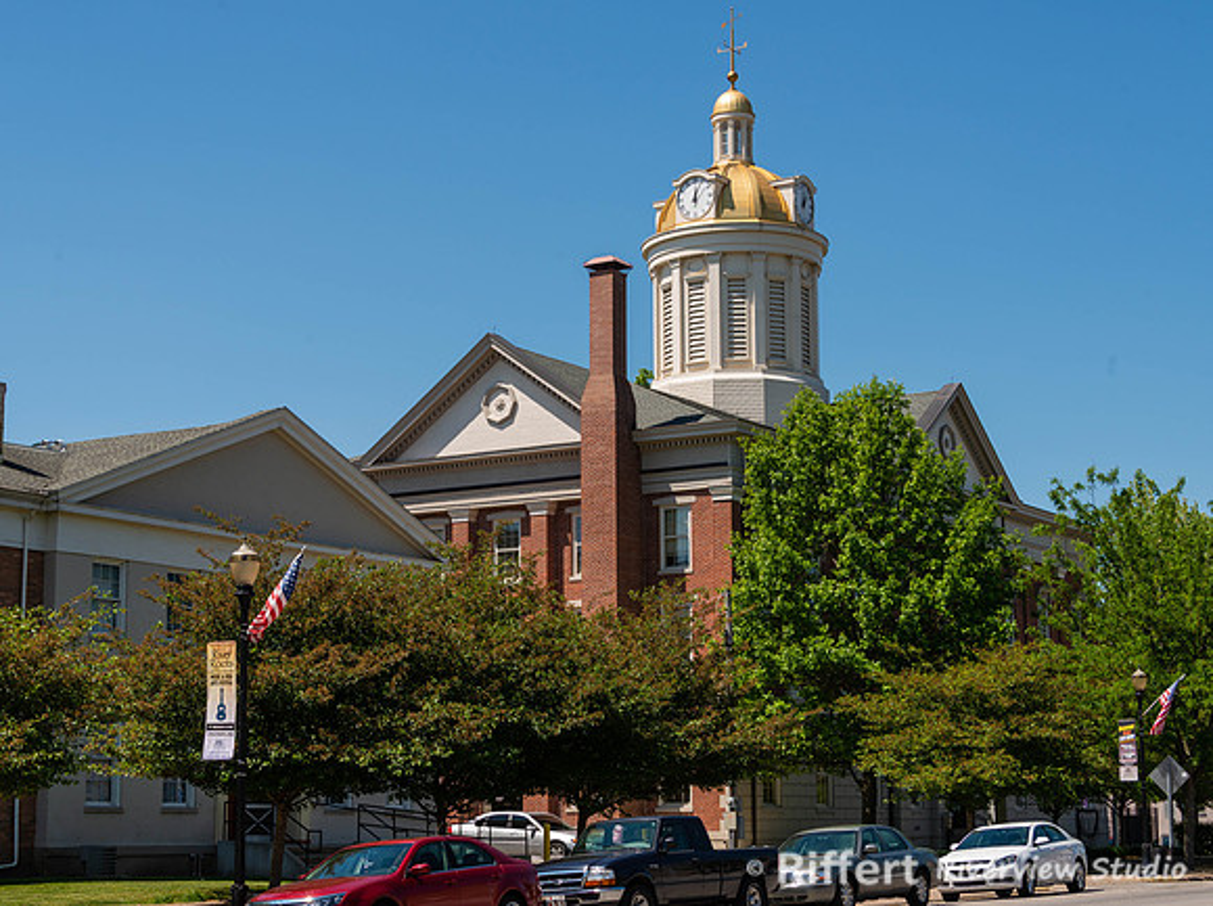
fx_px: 2183
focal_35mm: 62
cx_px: 532
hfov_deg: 31.0
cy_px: 451
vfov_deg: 23.4
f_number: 10
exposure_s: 1/200
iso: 100
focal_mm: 56
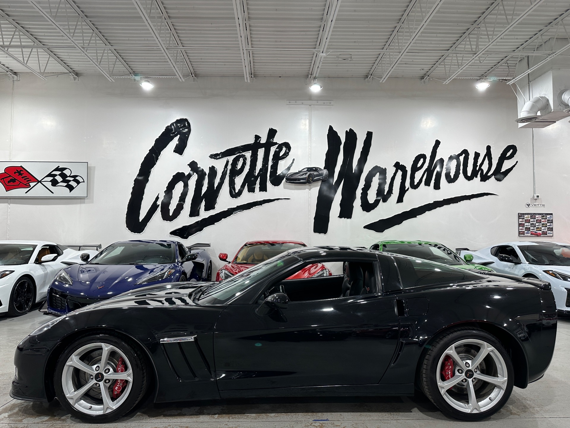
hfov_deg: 71.6
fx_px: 395
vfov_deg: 56.8
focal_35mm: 24
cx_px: 285
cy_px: 214
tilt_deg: +0.8
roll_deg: -0.7
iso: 80
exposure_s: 1/120
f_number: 1.78
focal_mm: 6.86
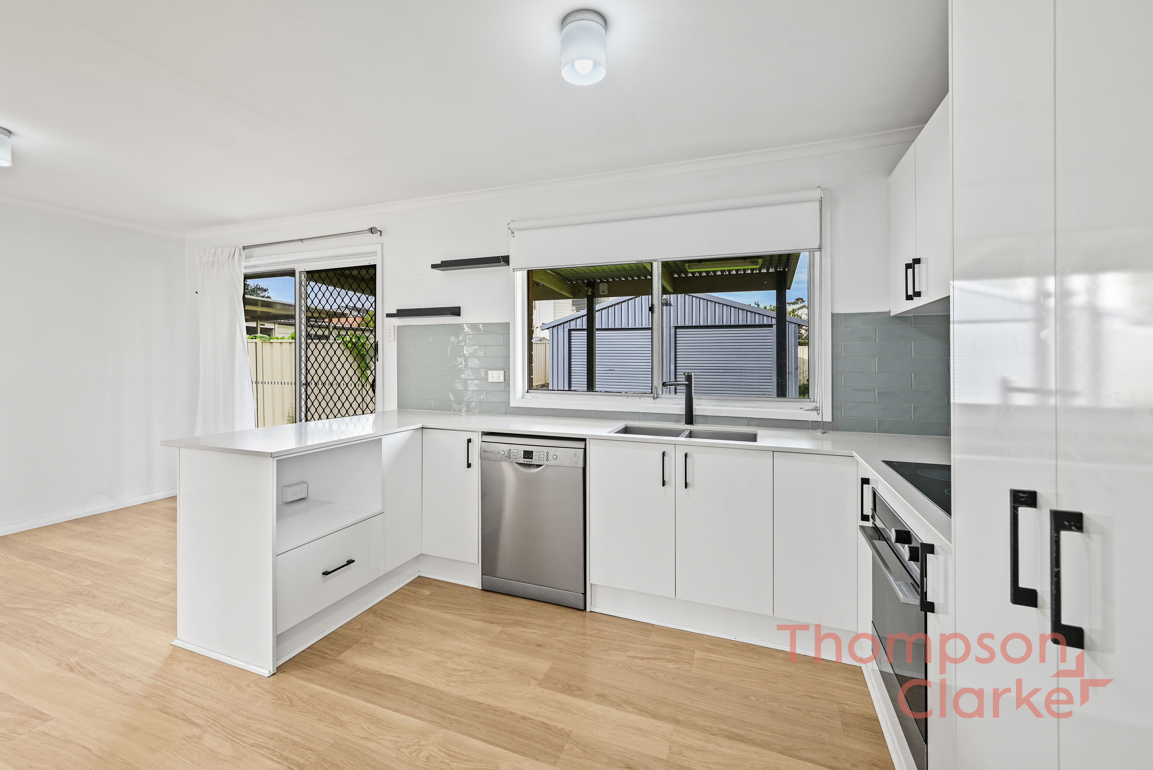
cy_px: 385
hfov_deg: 104.2
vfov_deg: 81.3
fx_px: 449
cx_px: 576
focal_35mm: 14
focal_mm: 14
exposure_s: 1/5
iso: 100
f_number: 7.1
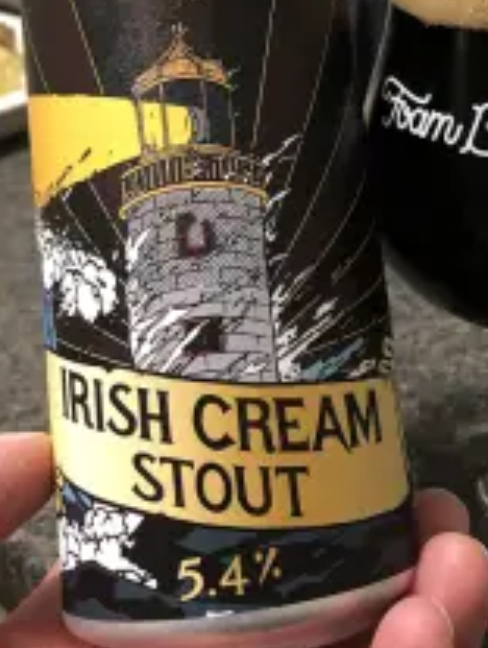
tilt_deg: -23.9
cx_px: 350
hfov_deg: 26.8
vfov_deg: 34.9
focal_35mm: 54
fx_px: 1012
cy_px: 182
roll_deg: +3.4
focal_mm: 3.99
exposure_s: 1/8
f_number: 1.8
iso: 100
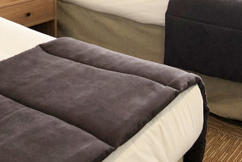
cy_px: -69
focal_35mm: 87
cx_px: 114
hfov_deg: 23.4
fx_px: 585
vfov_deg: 14.8
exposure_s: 1/17
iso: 40
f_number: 1.8
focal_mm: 4
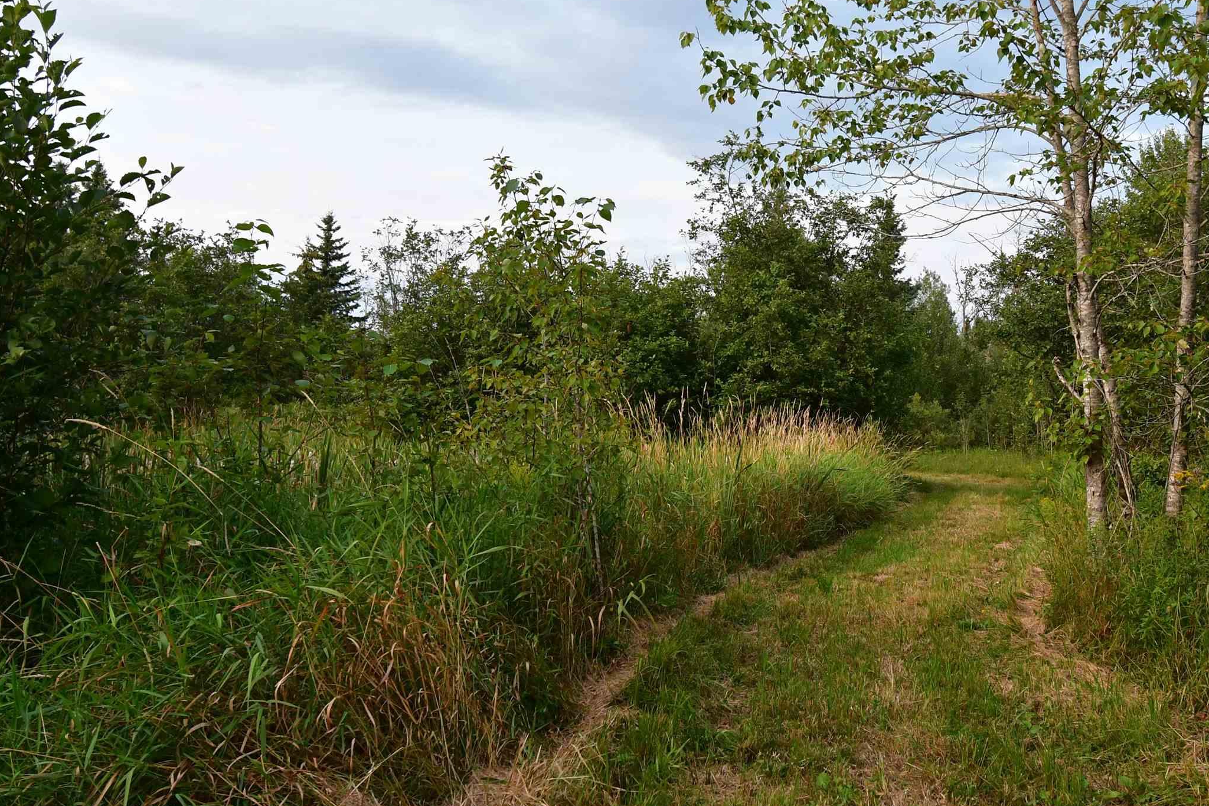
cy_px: 464
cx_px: 799
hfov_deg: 43.0
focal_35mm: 45
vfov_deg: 29.8
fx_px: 1511
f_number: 8
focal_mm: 20
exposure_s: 1/60
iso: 1100
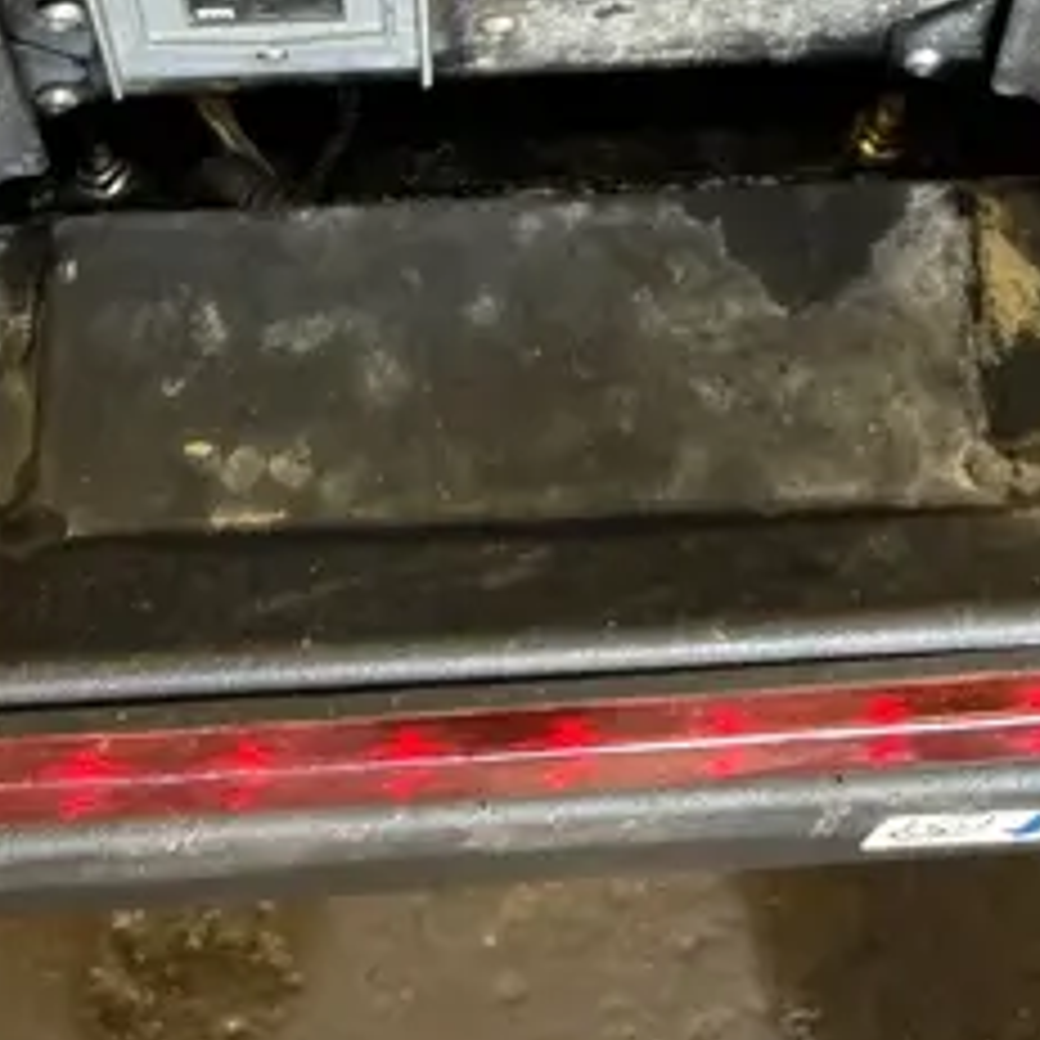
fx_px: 2481
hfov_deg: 23.6
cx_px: 648
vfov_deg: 19.9
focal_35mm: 73
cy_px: -588
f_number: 1.5
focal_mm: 5.7
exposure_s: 1/60
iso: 125
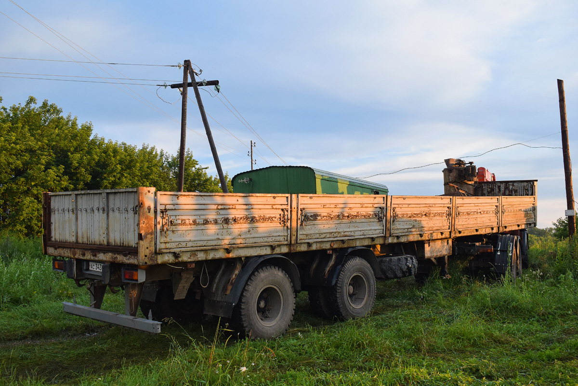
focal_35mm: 36
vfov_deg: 36.9
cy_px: 193
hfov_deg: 53.1
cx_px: 289
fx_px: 578
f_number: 6.3
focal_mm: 24
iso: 800
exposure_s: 1/400
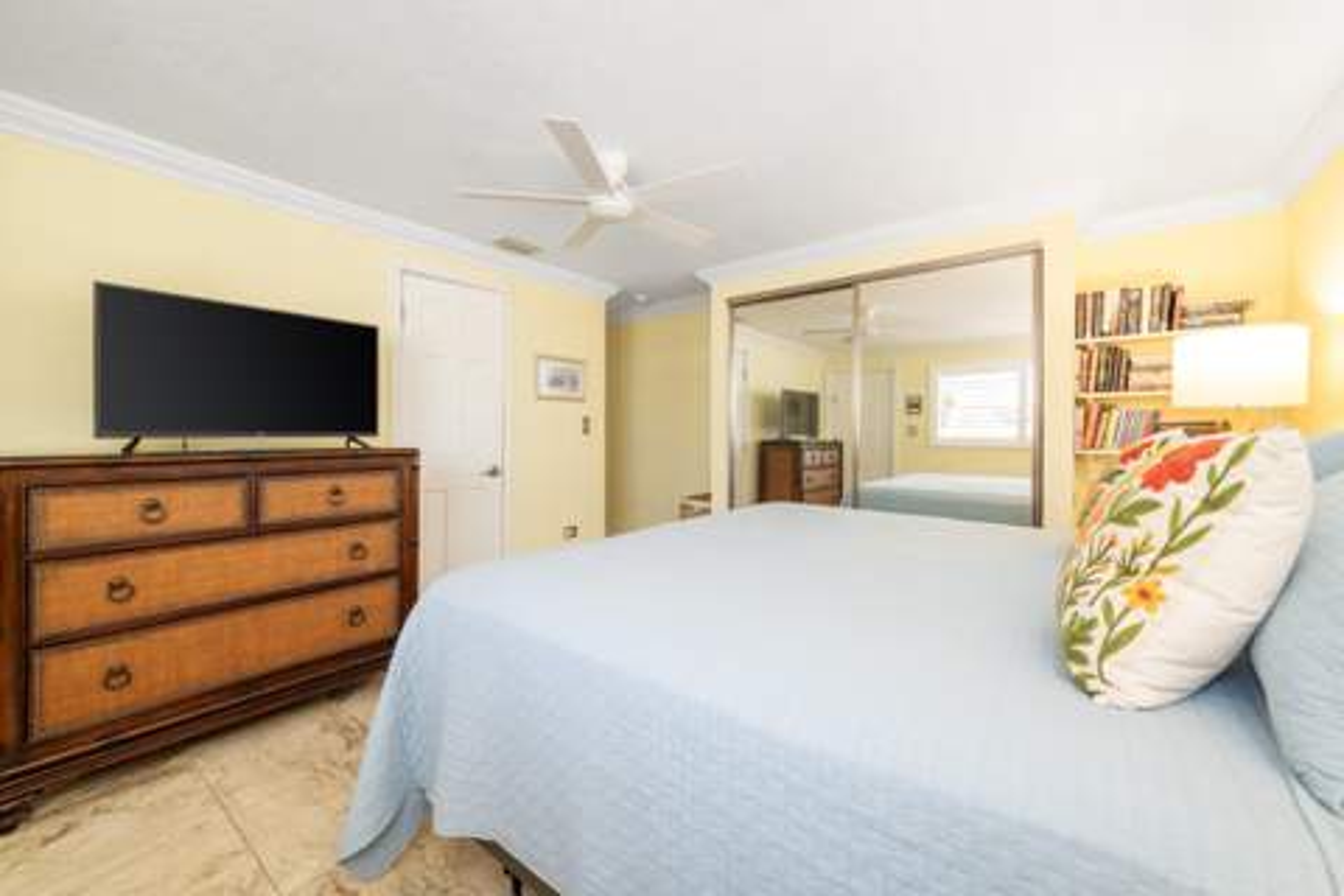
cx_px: 672
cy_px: 448
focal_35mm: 14
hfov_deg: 104.3
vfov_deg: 81.2
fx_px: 523
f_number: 9
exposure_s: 1/4
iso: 320
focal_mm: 14
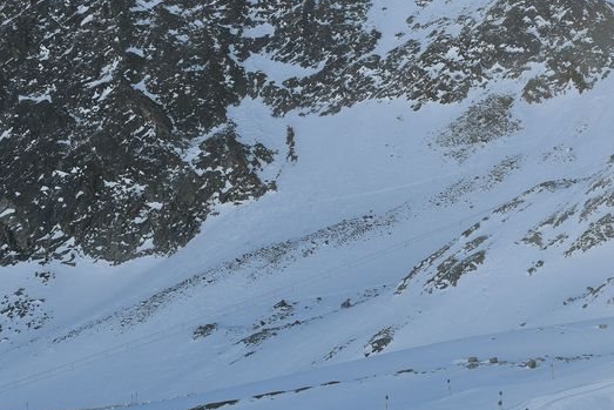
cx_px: 470
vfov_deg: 12.9
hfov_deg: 19.5
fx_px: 1774
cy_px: 481
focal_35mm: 104
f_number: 5
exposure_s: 1/640
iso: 160
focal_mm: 34
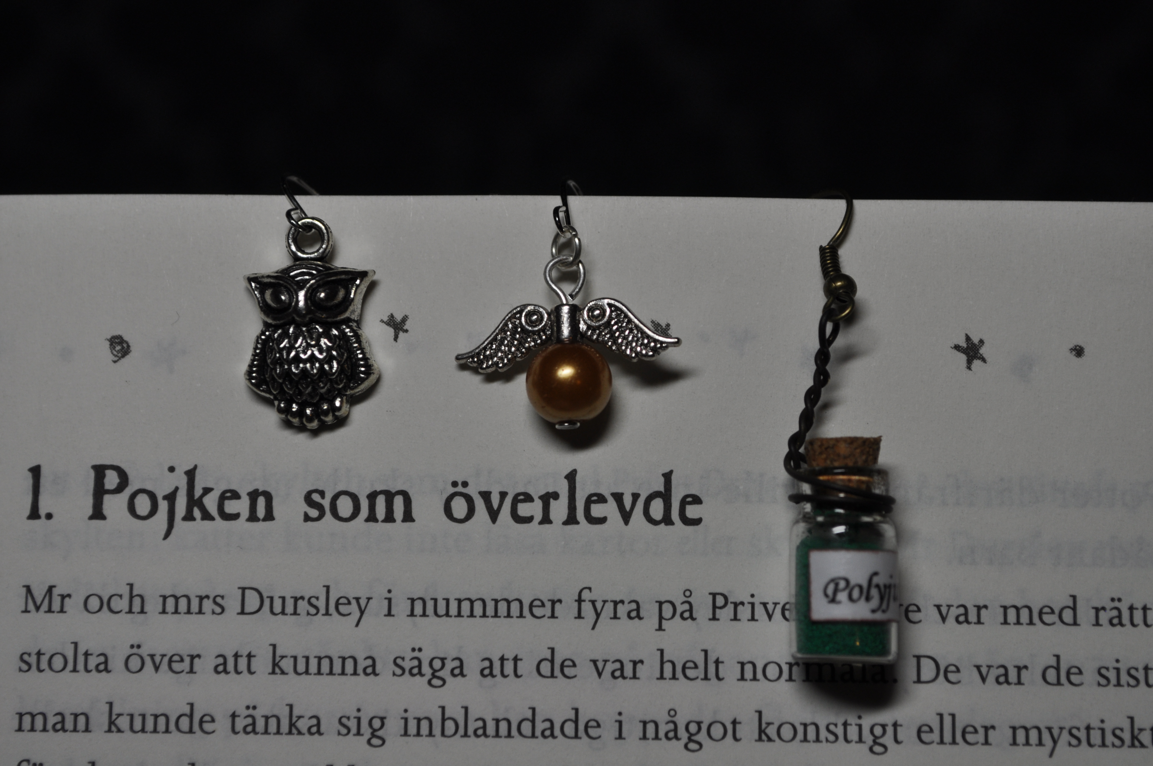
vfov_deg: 16.5
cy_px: 383
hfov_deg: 24.6
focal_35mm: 82
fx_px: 2639
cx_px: 576
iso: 250
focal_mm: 55
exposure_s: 1/60
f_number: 8
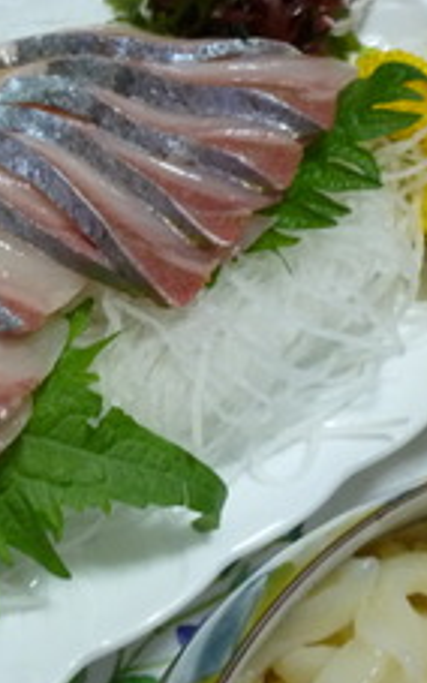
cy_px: 323
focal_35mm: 47
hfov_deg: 25.0
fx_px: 875
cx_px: -69
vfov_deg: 42.6
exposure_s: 1/30
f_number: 3.3
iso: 400
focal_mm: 4.3
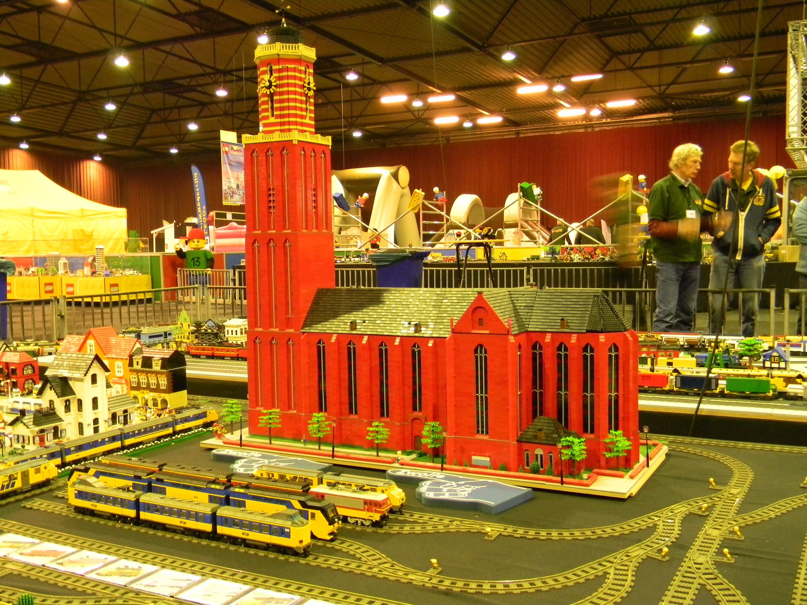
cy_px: 302
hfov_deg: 51.4
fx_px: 839
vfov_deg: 39.7
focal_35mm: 36
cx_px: 404
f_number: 3.7
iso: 400
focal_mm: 6.4
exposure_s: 1/3.6
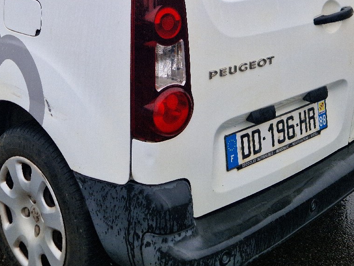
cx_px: 112
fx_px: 593
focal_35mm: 58
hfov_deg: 32.9
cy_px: 2
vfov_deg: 24.2
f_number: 1.8
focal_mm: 5.4
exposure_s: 1/556
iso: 50
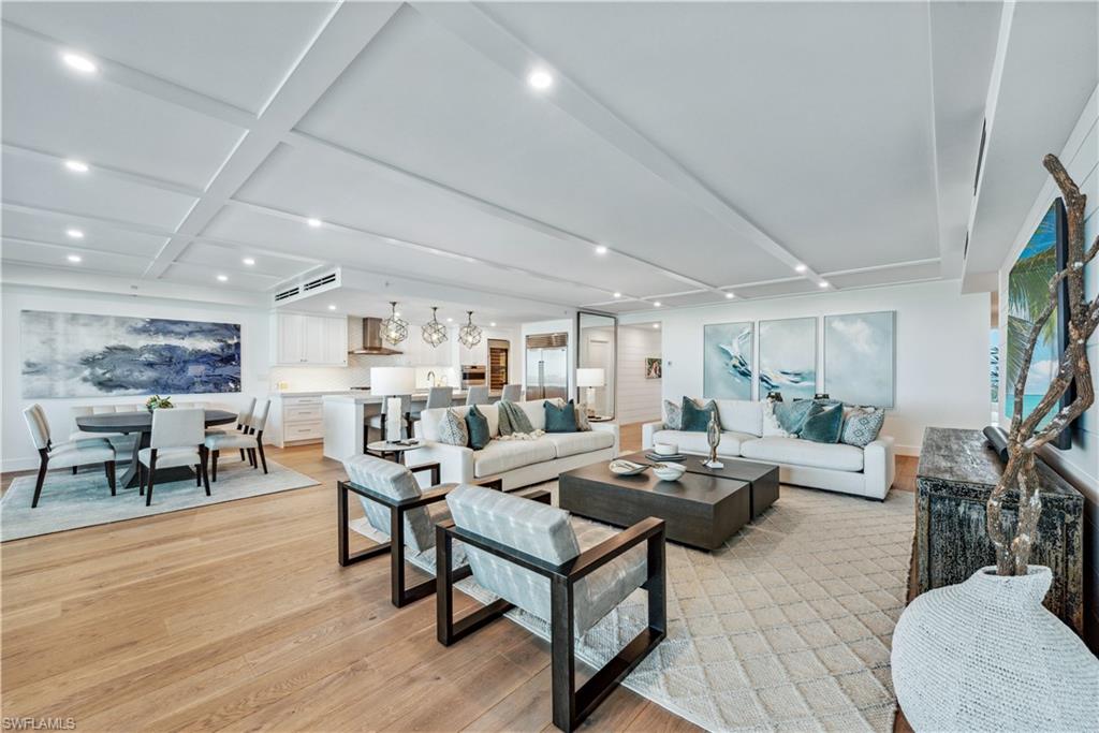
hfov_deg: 104.2
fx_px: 427
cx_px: 550
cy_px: 366
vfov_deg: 81.2
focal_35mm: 14
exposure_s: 1/15
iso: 250
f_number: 9
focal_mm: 14
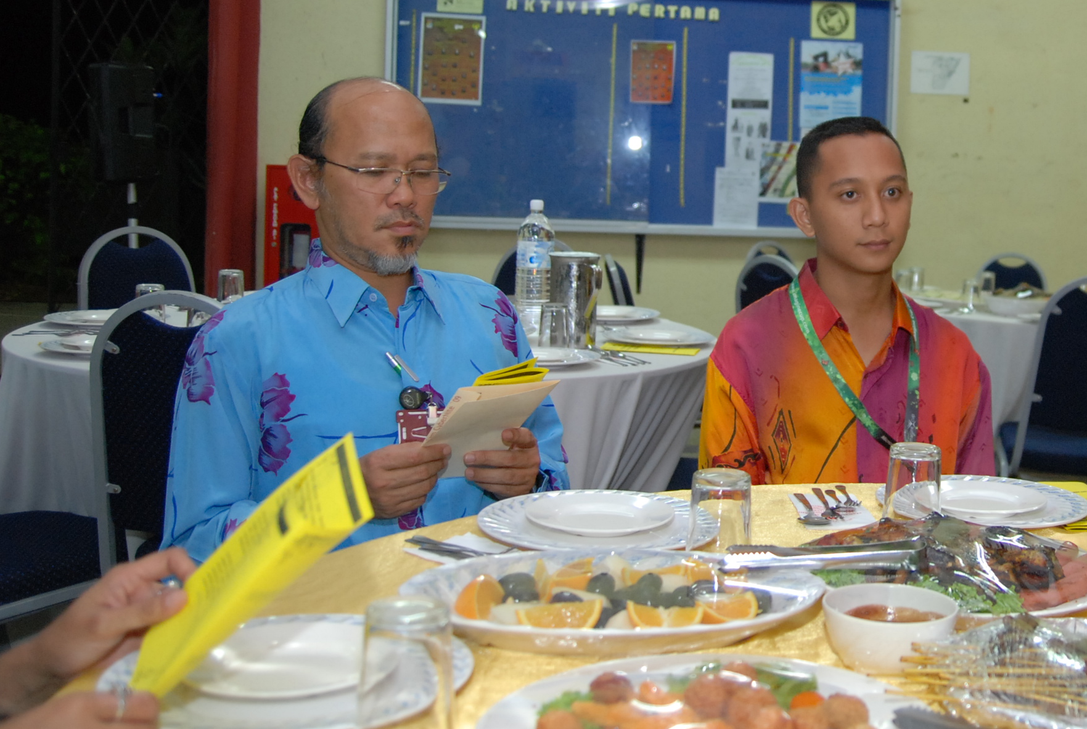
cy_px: 251
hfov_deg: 40.6
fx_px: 1416
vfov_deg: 28.7
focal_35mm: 47
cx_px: 839
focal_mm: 19
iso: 500
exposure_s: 1/60
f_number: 2.8
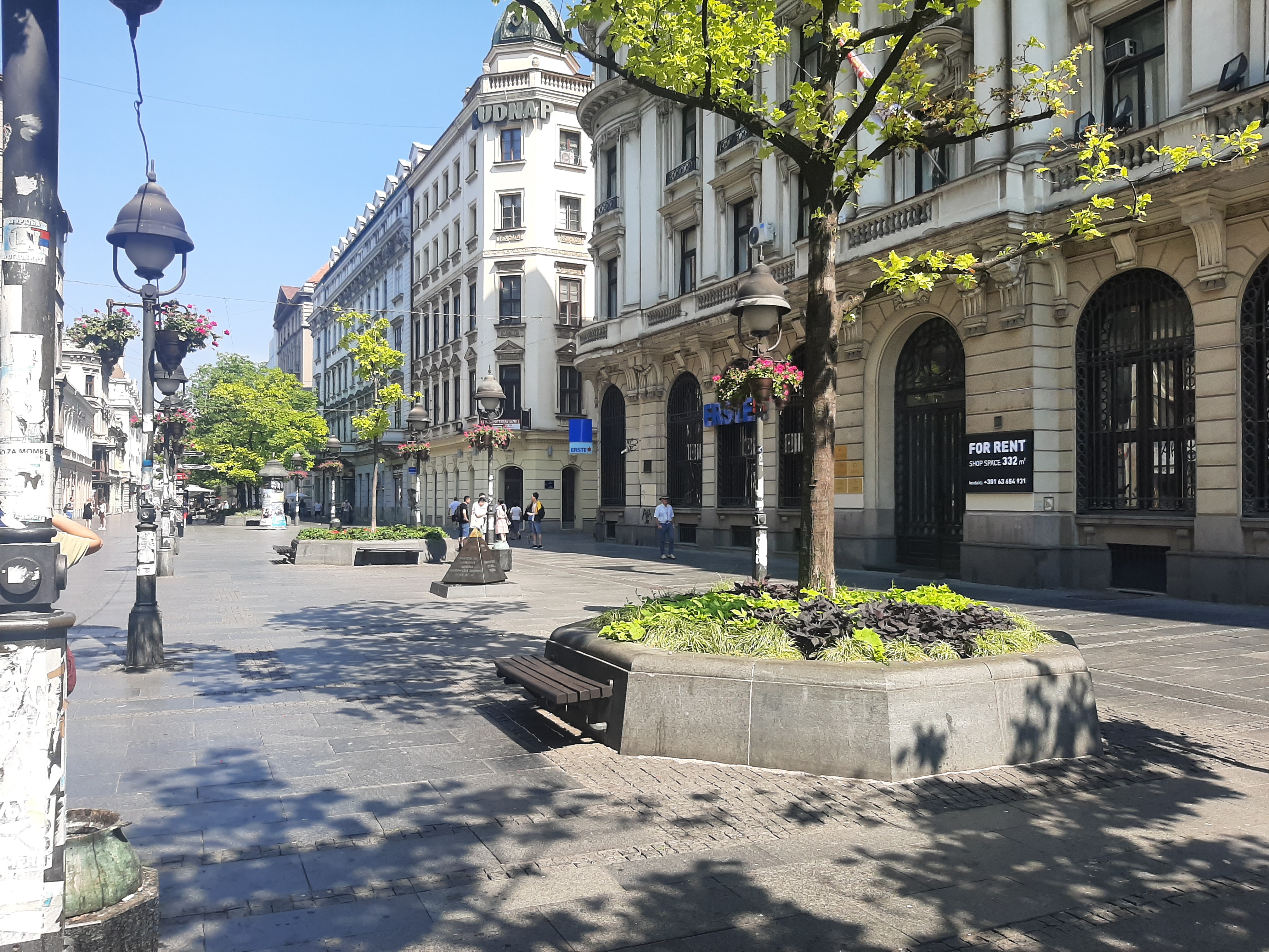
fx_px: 953
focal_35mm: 26
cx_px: 634
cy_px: 476
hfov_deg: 67.3
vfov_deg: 53.1
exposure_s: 1/1374
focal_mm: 3.93
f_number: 1.7
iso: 40
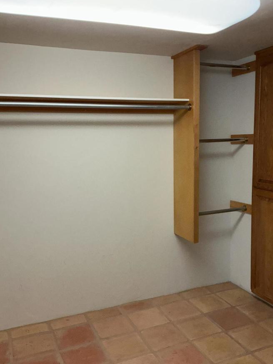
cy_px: 191
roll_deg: +1.9
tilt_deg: -6.8
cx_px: 153
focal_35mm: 34
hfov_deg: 41.7
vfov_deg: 53.9
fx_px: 357
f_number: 1.8
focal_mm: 3
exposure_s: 1/60
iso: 160
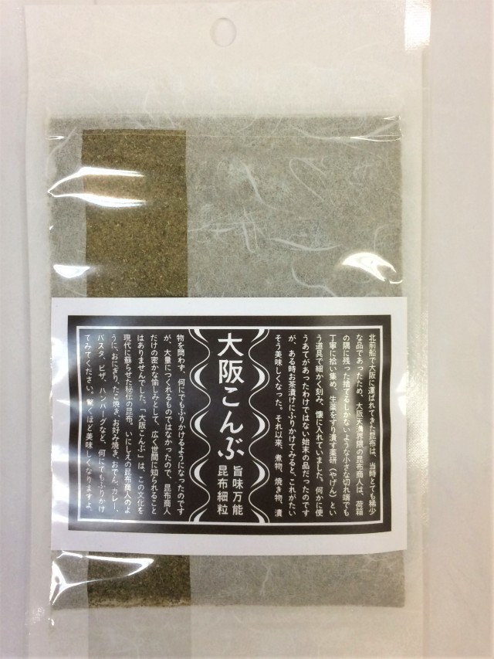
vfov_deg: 61.7
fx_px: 552
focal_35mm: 29
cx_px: 247
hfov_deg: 48.2
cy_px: 330
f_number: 2.2
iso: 64
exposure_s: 1/30
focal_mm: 4.15
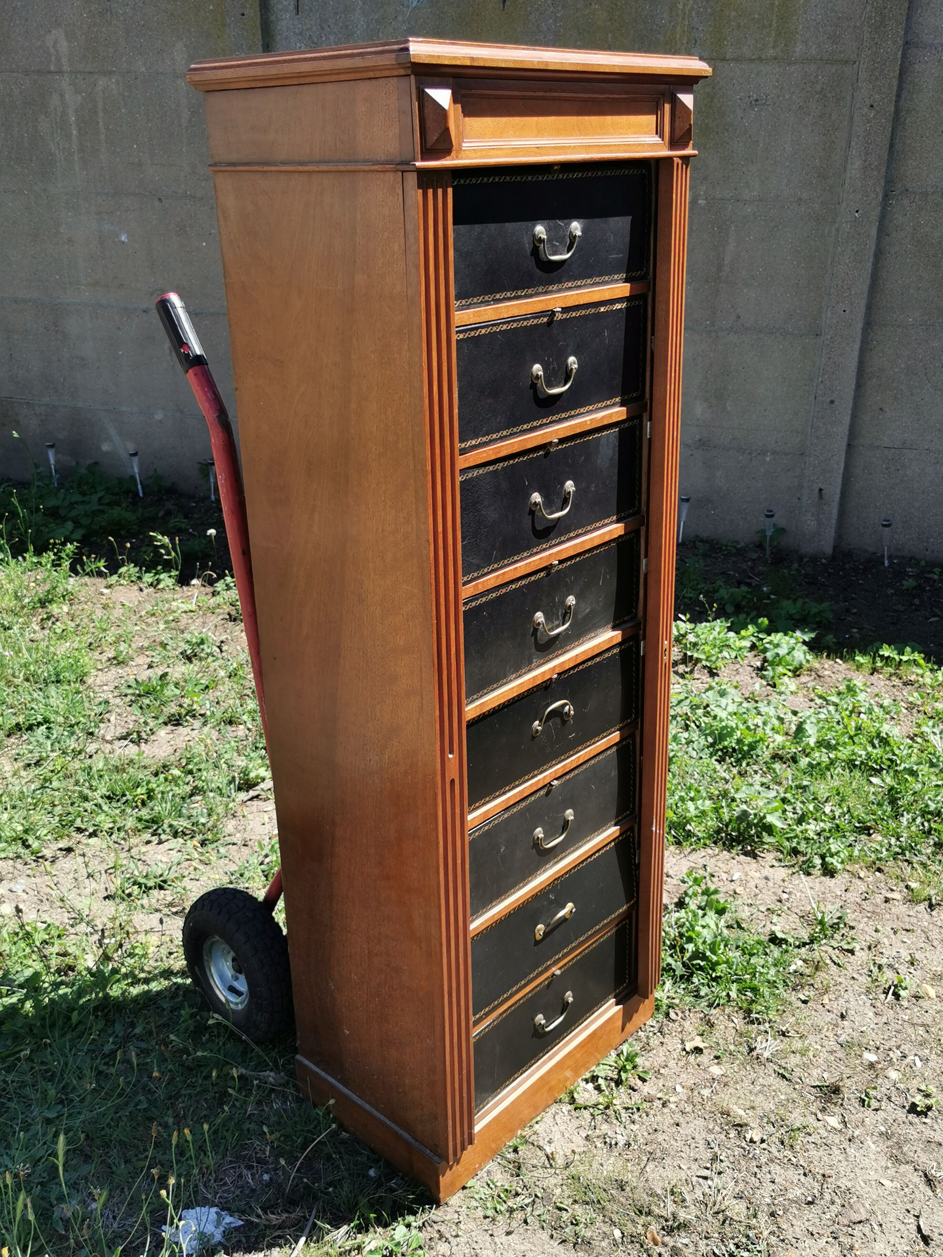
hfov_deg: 44.2
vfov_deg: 56.8
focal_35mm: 32
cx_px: 472
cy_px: 628
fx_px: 1162
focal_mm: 5.56
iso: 50
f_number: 1.6
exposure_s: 1/1587
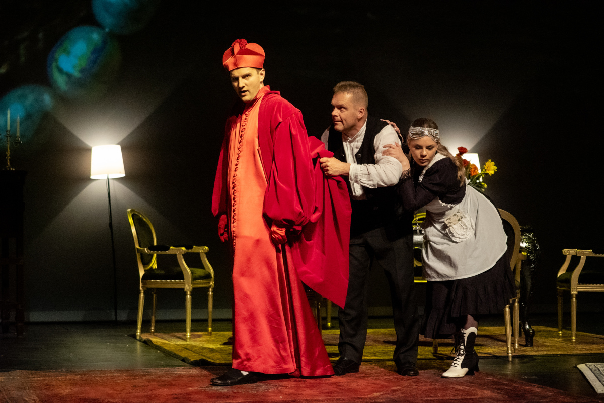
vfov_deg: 19.0
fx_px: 1209
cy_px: 202
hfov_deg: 28.1
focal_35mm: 72
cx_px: 302
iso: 12800
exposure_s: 1/500
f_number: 4
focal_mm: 72
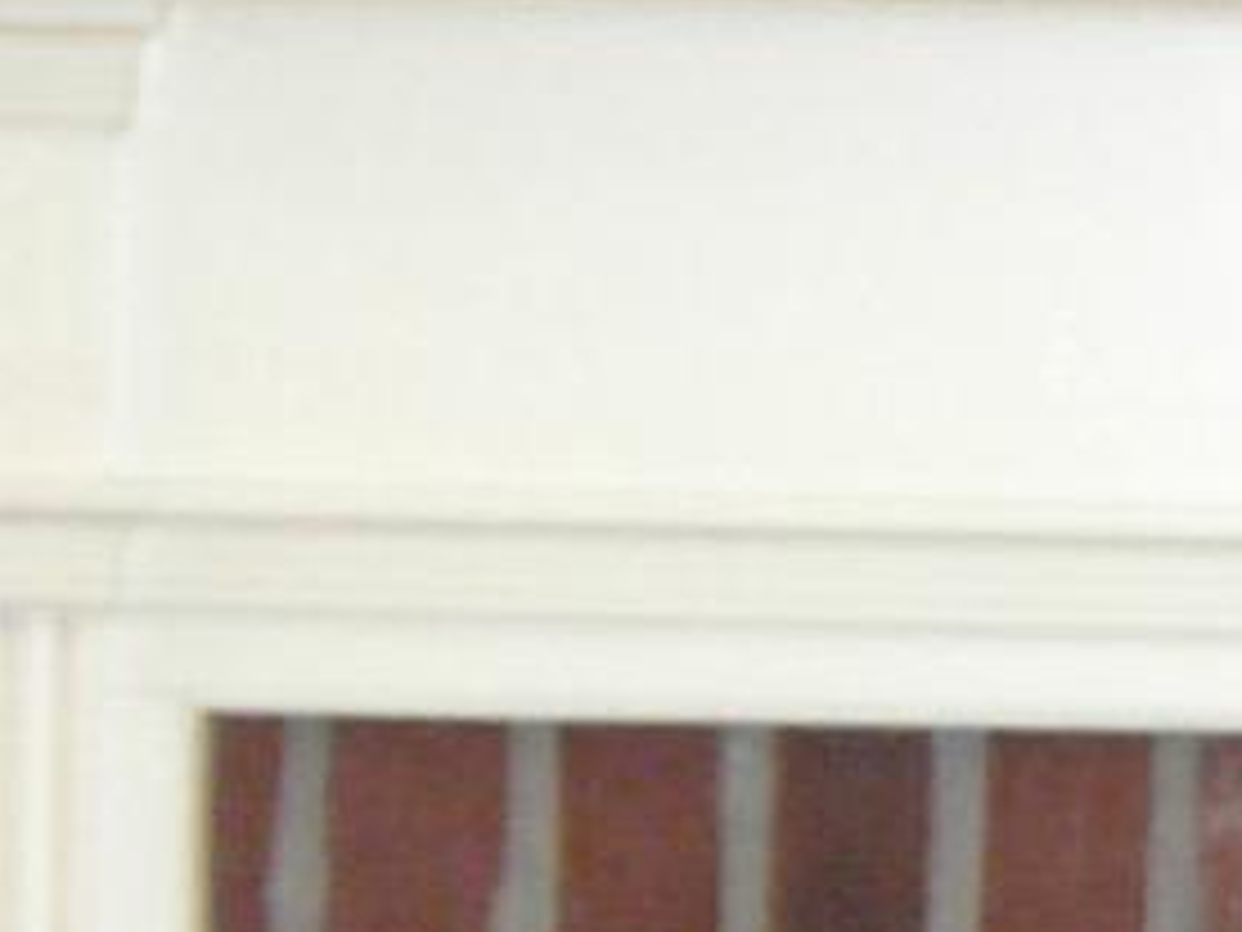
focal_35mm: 282
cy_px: 563
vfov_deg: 5.3
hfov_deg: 7.0
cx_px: 1580
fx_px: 10118
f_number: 3.2
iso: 200
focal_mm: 6.3
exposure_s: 1/10.7
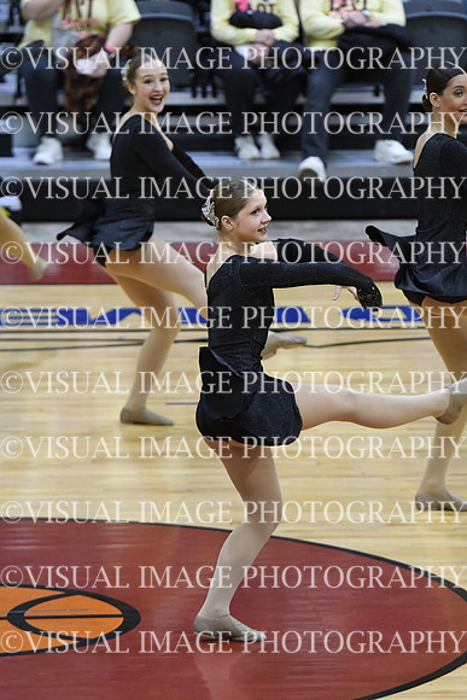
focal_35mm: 270
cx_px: 234
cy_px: 350
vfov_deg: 7.6
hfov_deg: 5.1
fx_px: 5250
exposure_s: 1/400
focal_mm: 180
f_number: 3.5
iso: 4000
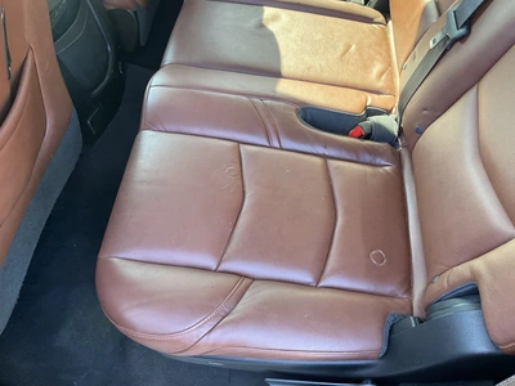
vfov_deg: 48.2
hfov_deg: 61.7
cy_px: 193
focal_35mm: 29
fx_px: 431
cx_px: 258
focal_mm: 3
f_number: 1.8
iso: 125
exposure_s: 1/60
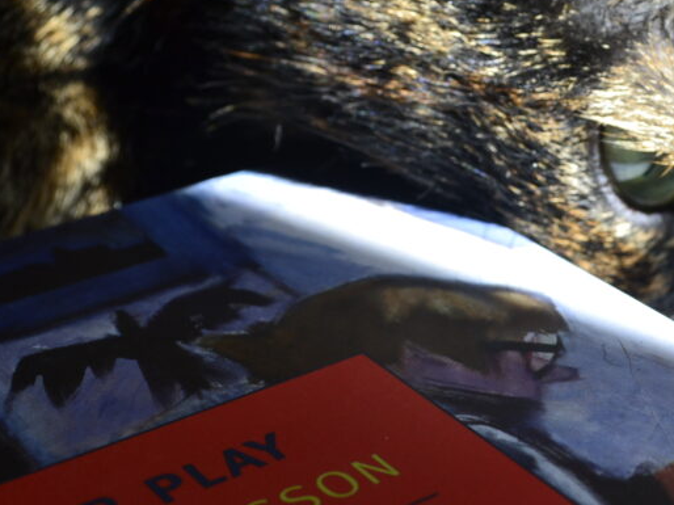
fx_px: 1790
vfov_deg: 16.0
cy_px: 250
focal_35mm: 92
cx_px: 454
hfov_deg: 21.2
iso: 400
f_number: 8
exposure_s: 1/60
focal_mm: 32
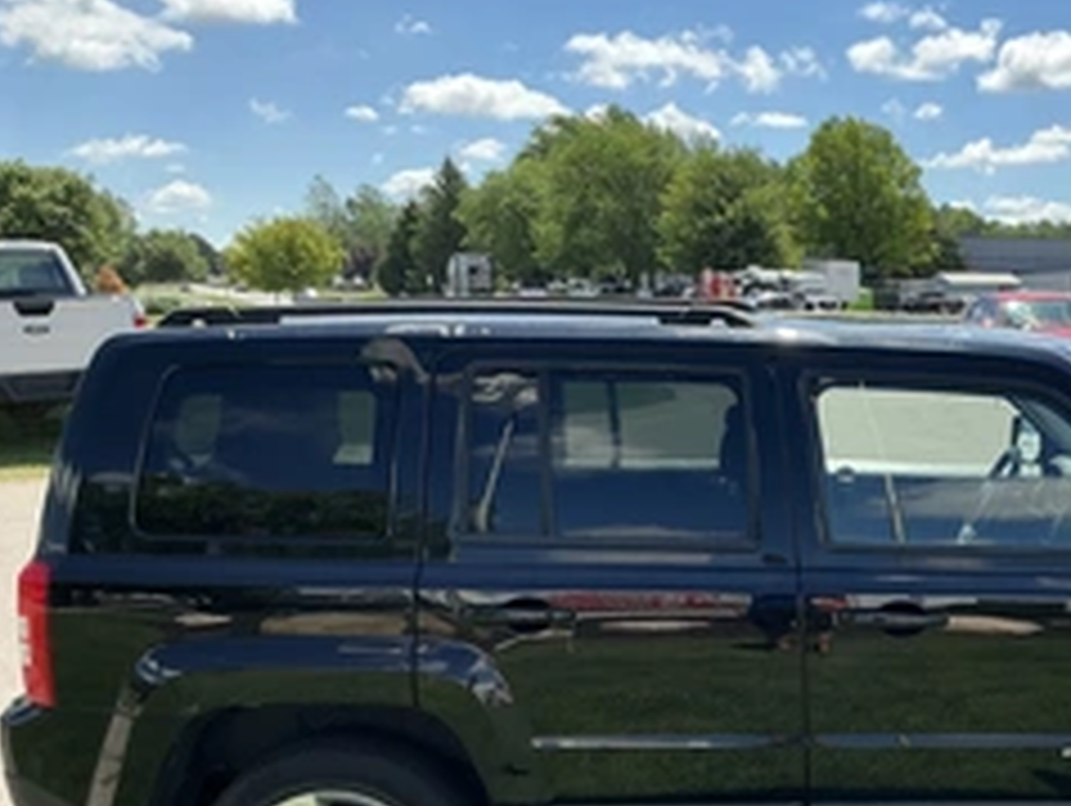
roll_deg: -0.8
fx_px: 1456
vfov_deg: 30.6
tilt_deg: -8.3
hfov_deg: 38.9
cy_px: 572
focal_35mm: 47
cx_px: 855
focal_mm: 3
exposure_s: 1/1121
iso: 25
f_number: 1.8
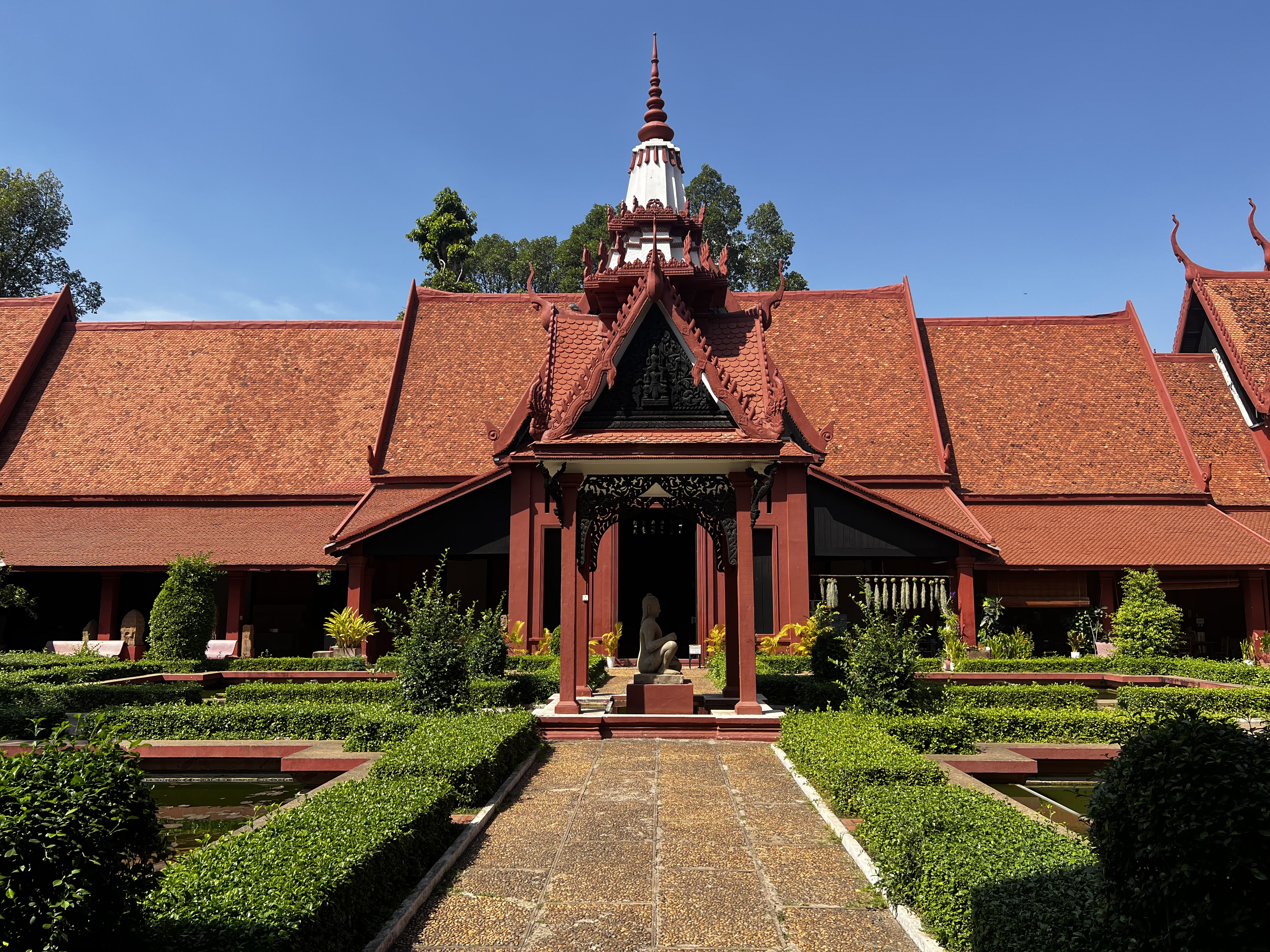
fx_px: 954
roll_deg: +0.1
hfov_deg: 67.3
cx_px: 635
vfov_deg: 53.1
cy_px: 476
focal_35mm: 26
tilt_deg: +7.5
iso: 50
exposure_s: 1/2841
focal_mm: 5.7
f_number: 1.5
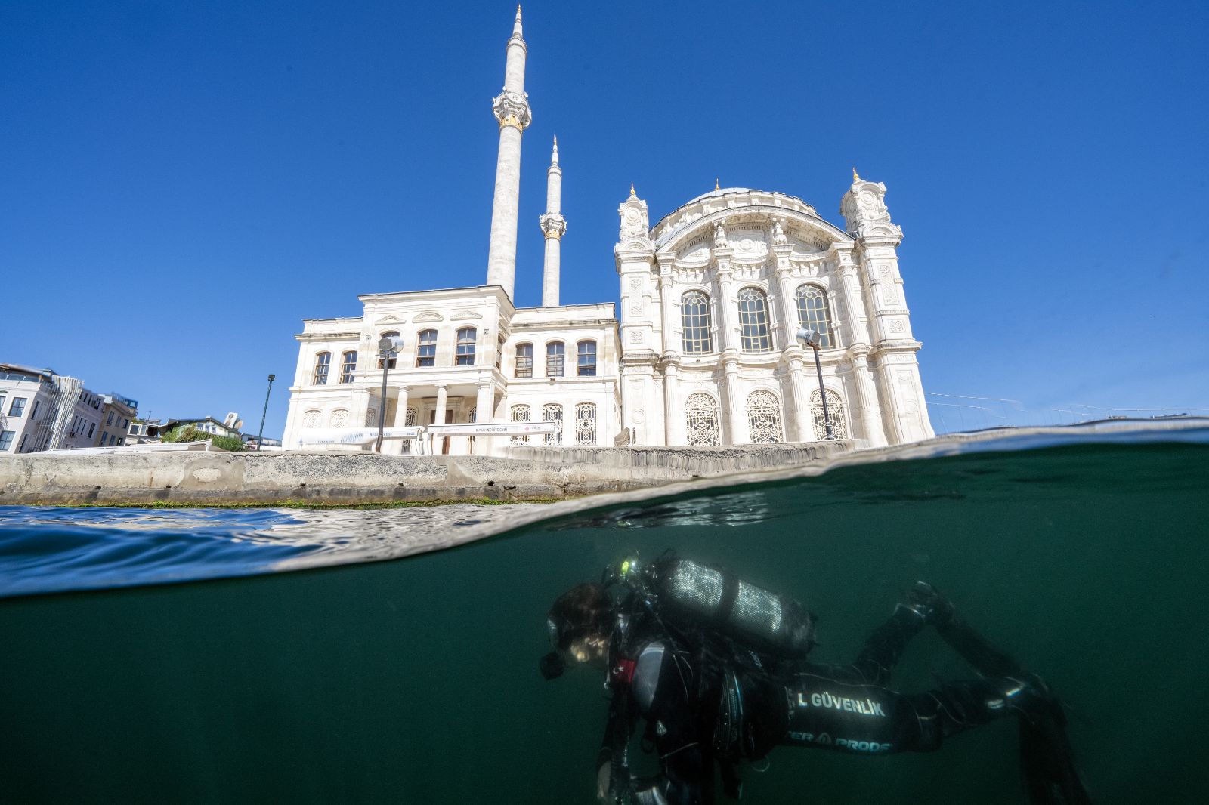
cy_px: 402
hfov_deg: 112.6
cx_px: 604
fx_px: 403
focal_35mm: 12
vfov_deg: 90.0
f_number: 18
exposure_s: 1/320
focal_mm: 12
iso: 640
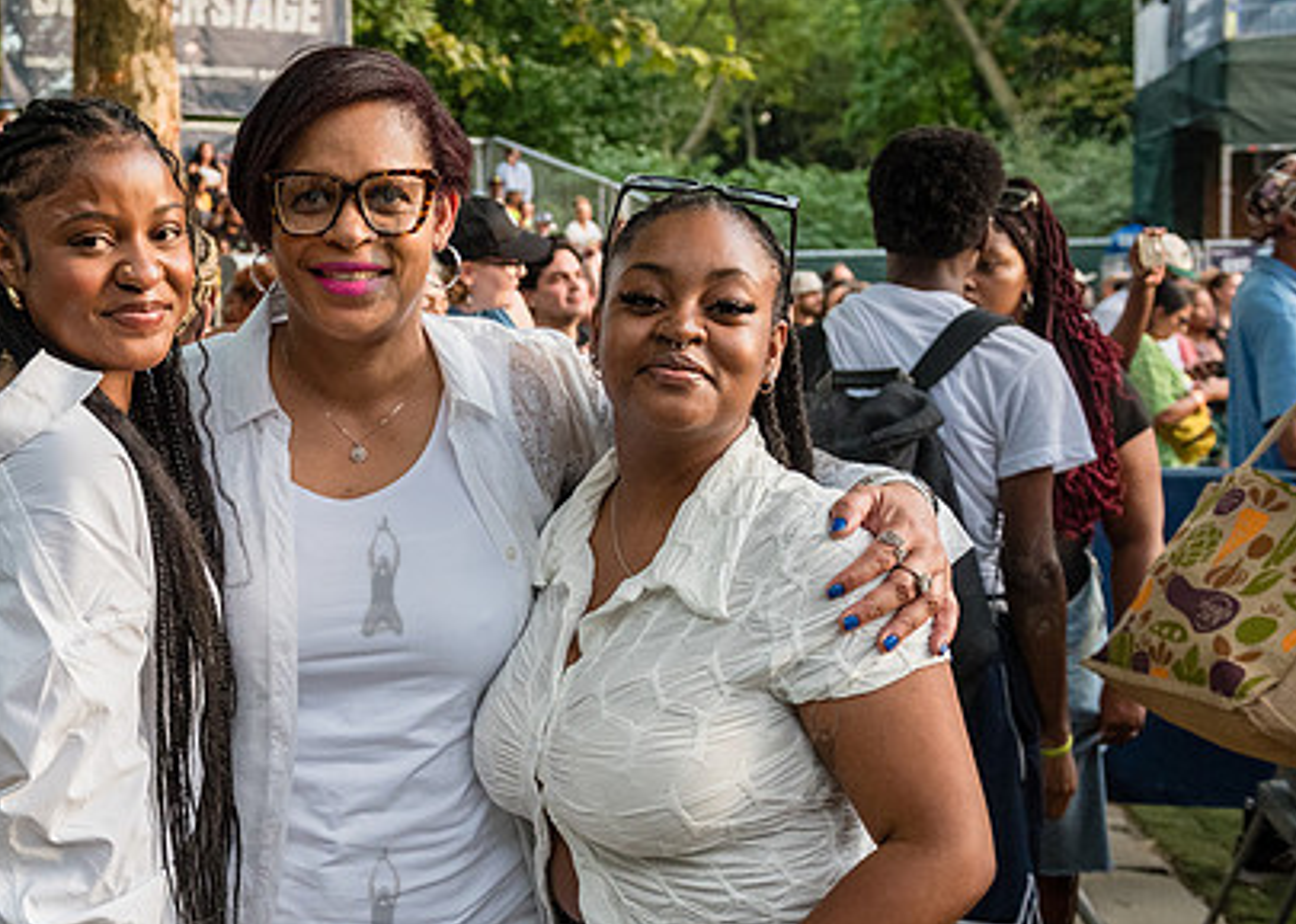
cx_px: 214
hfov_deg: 33.6
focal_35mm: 56
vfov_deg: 25.3
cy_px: 474
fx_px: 2061
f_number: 3.5
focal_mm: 32
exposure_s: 1/125
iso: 2000
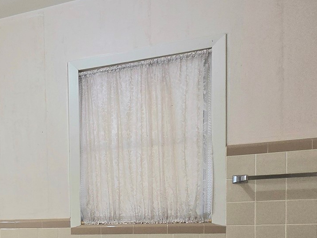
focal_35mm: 37
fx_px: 339
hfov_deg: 37.2
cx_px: -69
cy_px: 223
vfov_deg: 35.9
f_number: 2.2
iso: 64
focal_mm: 2.2
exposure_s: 1/120
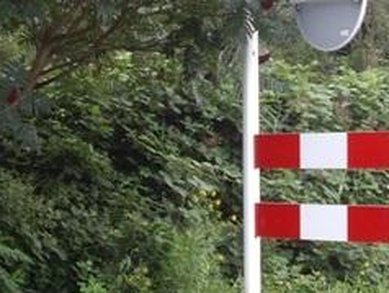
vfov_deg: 14.3
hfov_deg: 19.0
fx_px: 1147
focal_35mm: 102
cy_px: 0
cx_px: 324
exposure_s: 1/60
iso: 100
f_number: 2.8
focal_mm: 7.9
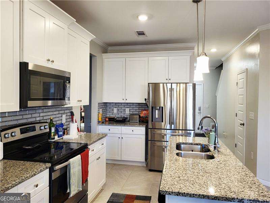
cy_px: 102
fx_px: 203
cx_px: 135
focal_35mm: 26
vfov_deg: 53.1
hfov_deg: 67.3
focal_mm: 5.4
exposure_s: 1/120
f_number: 1.8
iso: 250
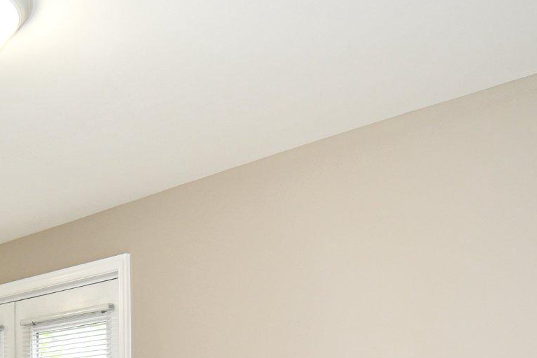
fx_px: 716
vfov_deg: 24.8
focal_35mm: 48
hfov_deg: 37.2
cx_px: 13
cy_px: 453
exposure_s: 1/60
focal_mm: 12
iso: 200
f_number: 4
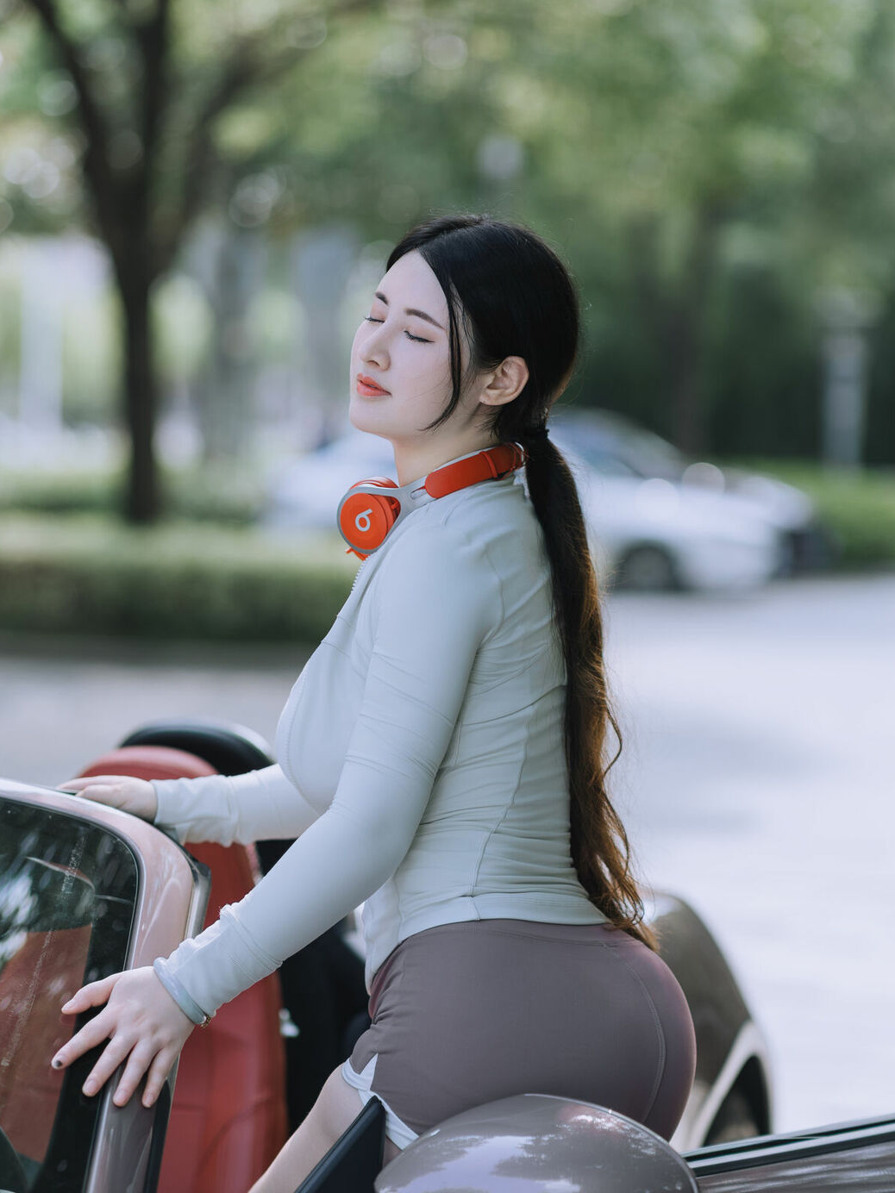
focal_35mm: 93
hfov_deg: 15.9
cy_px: 665
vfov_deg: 21.1
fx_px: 3206
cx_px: 445
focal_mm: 85
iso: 100
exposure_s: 1/640
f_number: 2
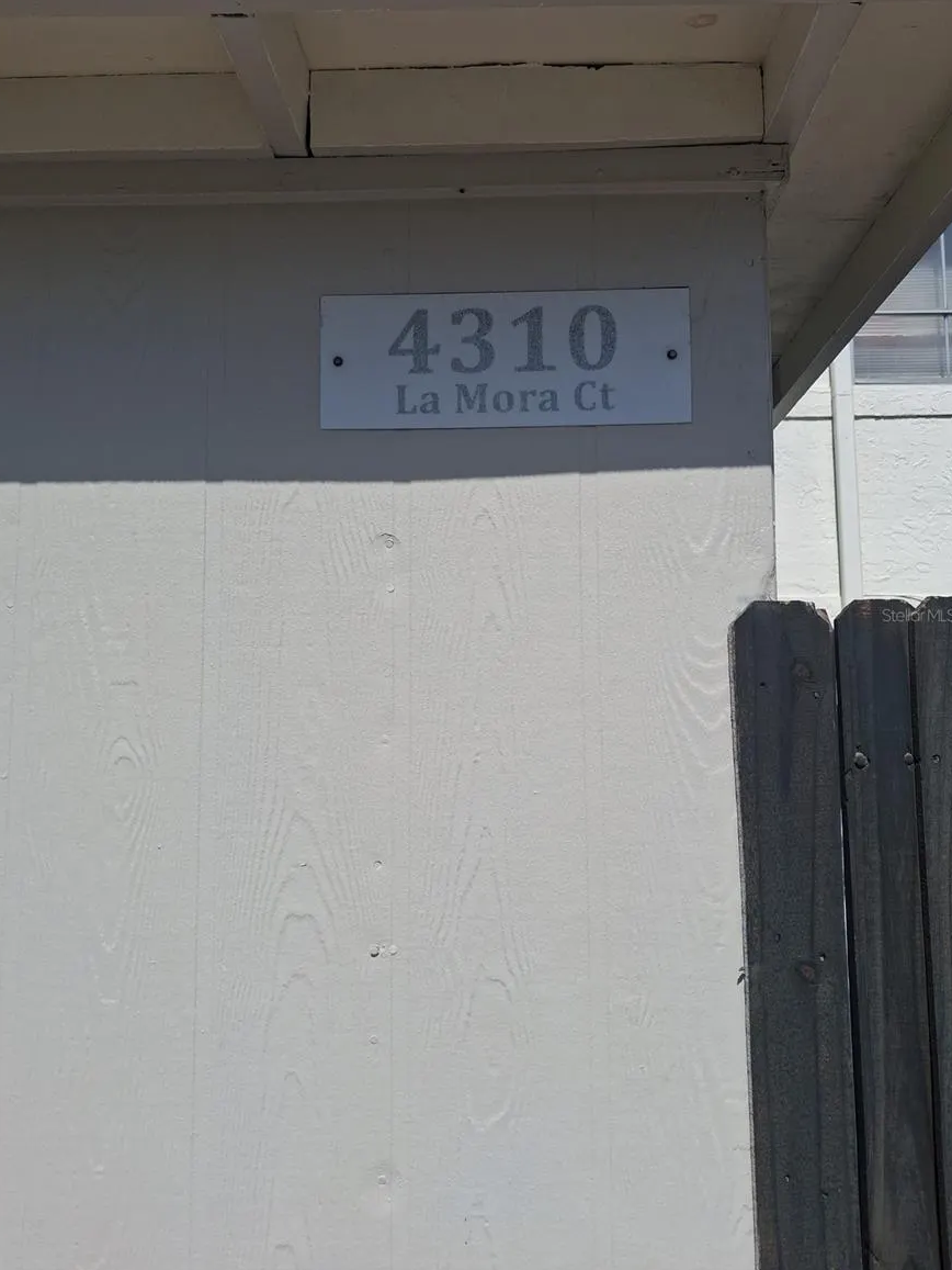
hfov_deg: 49.8
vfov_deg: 63.4
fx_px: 1027
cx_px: 466
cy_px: 615
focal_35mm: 28
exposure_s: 1/1348
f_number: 1.8
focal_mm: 4
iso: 25
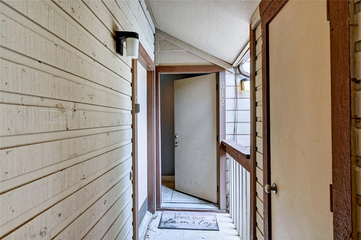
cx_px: 180
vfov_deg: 63.1
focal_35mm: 20
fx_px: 195
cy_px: 120
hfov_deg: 85.5
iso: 400
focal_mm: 19.5
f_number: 8
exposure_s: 1/20
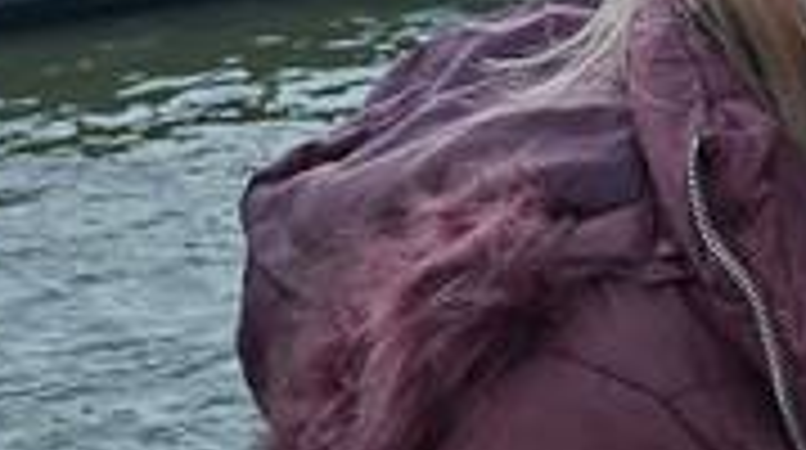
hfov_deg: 18.8
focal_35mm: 101
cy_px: -747
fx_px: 2155
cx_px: 1193
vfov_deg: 9.9
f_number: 1.8
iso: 50
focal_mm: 5.54
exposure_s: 1/403
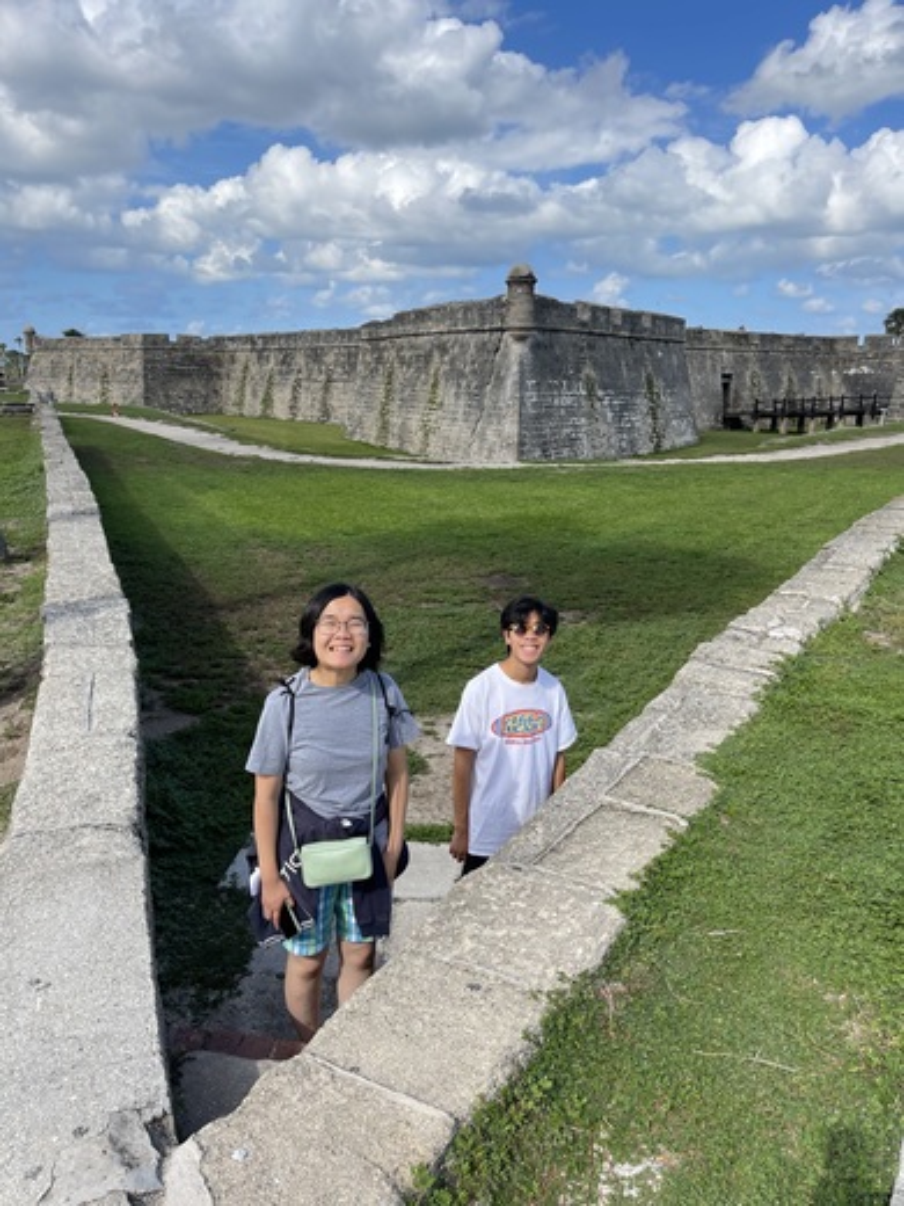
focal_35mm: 26
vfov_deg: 67.3
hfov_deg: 53.1
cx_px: 452
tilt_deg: -13.8
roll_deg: +0.3
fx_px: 905
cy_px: 603
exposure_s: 1/2660
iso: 32
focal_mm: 5.1
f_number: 1.6
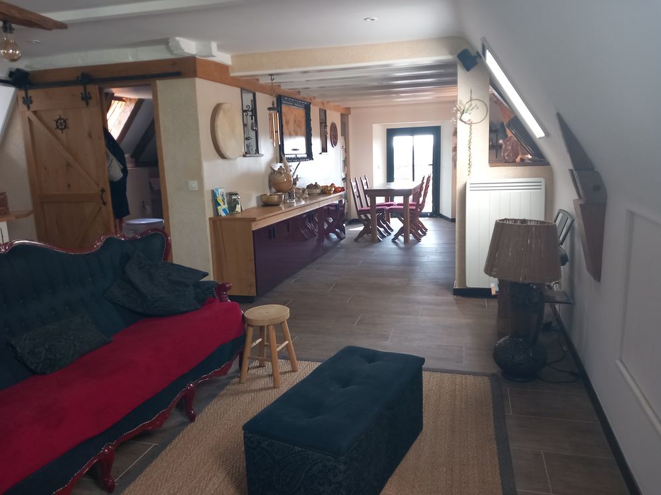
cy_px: 248
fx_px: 516
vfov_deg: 51.4
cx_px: 330
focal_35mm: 27
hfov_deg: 65.3
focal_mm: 4
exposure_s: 1/50
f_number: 1.8
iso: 250
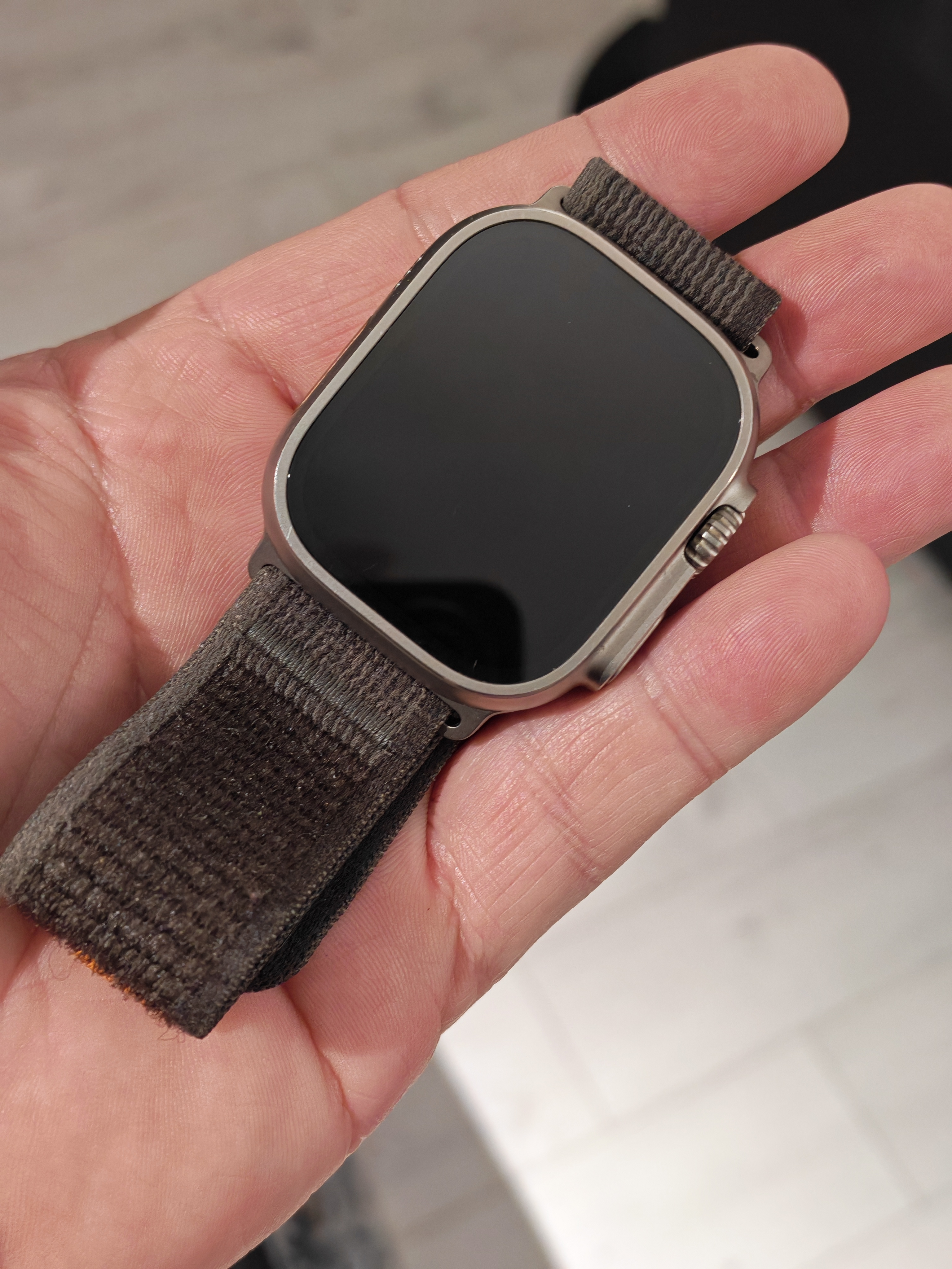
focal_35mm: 48
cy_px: 634
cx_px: 476
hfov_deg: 30.3
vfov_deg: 39.7
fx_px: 1760
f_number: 1.9
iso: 800
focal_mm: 6.12
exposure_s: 1/50
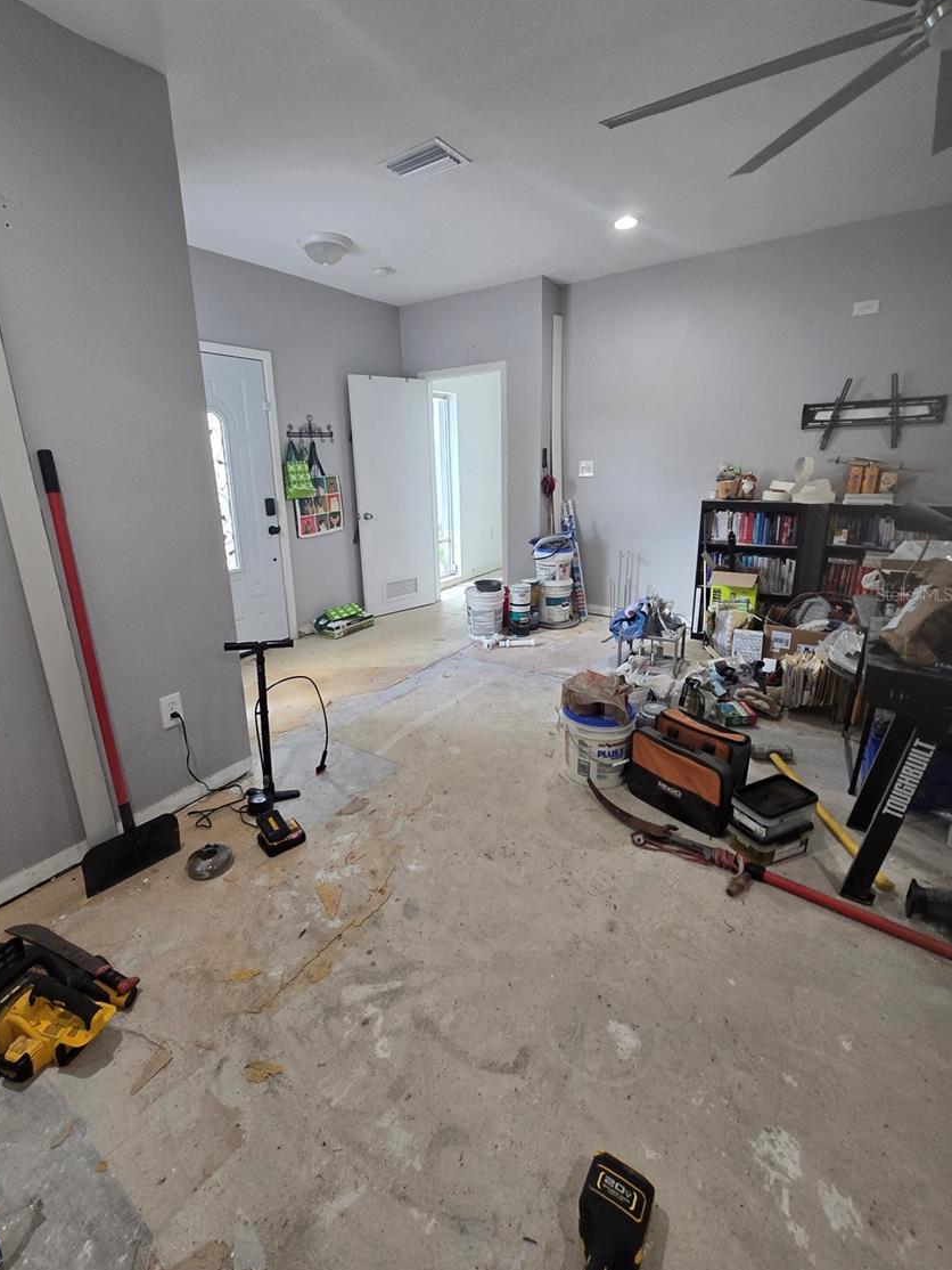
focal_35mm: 14
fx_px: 513
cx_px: 444
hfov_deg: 85.6
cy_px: 594
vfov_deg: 101.9
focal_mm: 2.2
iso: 250
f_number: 2.2
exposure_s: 1/60
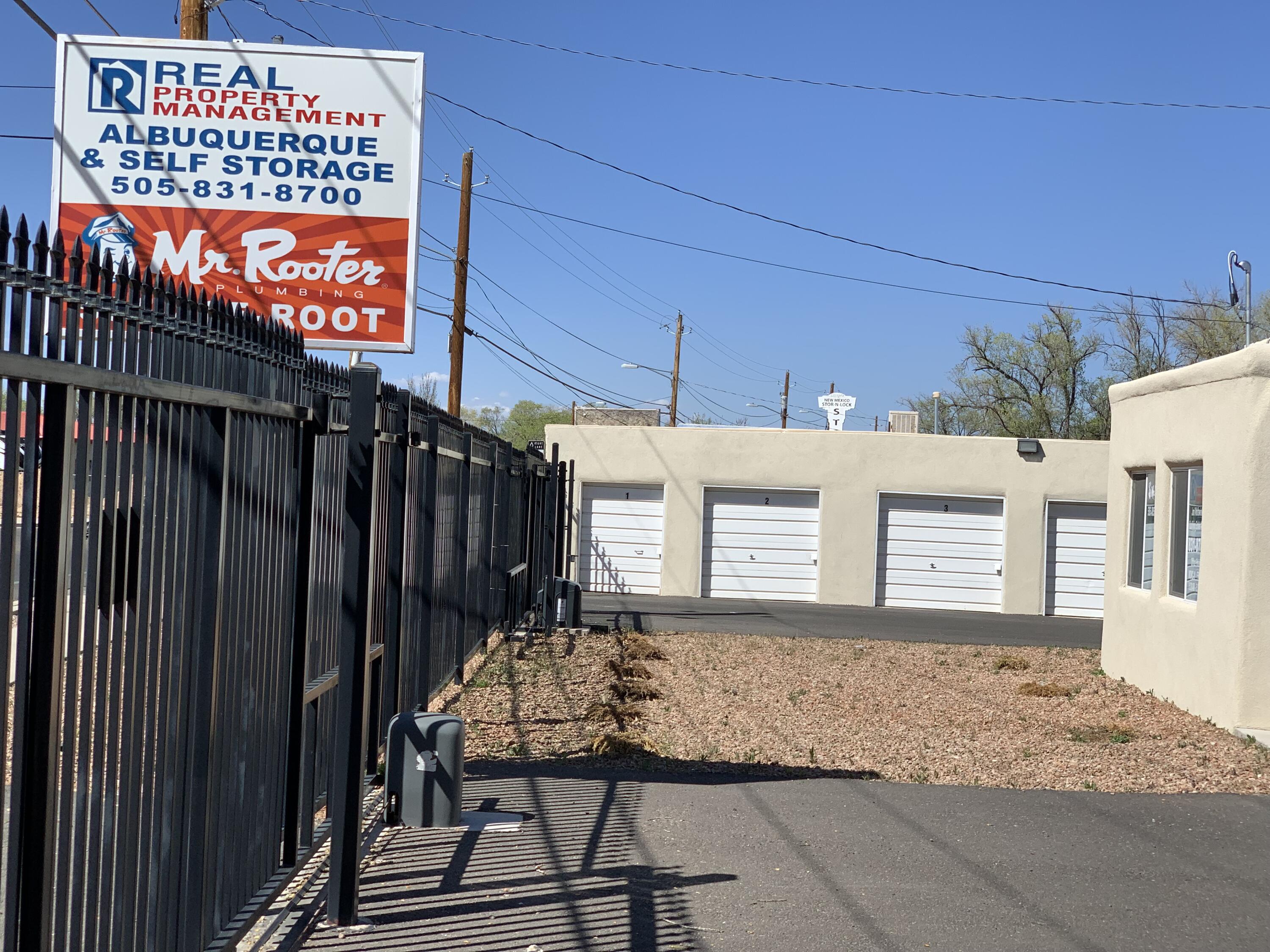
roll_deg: -2.7
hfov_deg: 36.8
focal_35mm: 52
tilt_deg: +0.8
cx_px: 635
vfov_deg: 28.0
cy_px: 476
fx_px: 1908
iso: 16
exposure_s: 1/1845
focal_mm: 6
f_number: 2.4
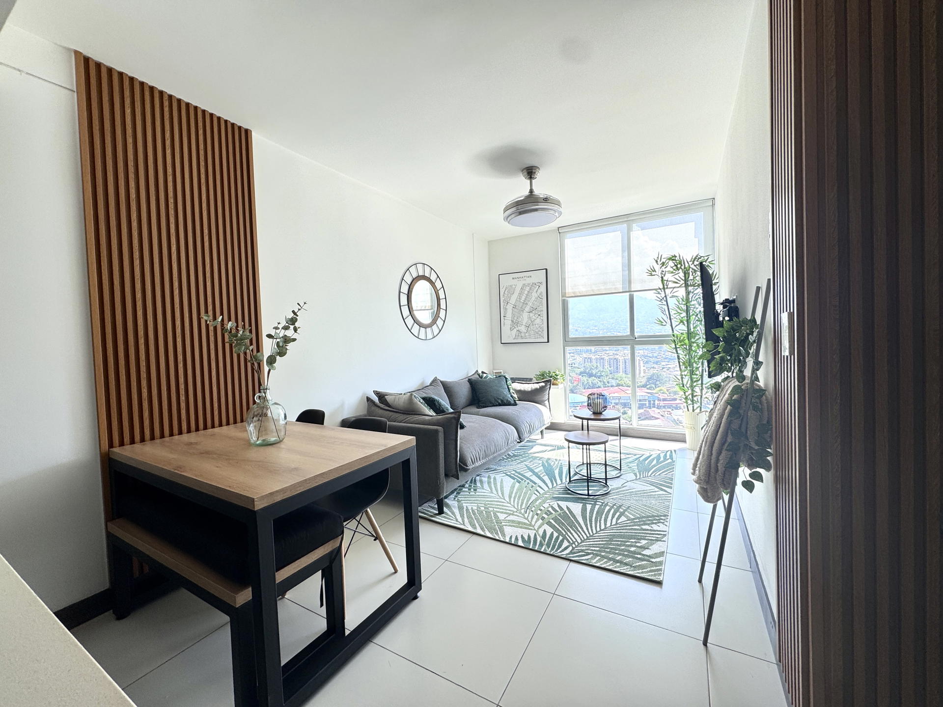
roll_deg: +2.1
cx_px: 472
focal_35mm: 14
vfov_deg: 85.7
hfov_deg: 102.1
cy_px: 354
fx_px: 381
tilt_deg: -1.7
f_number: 2.2
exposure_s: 1/161
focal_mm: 2.22
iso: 40
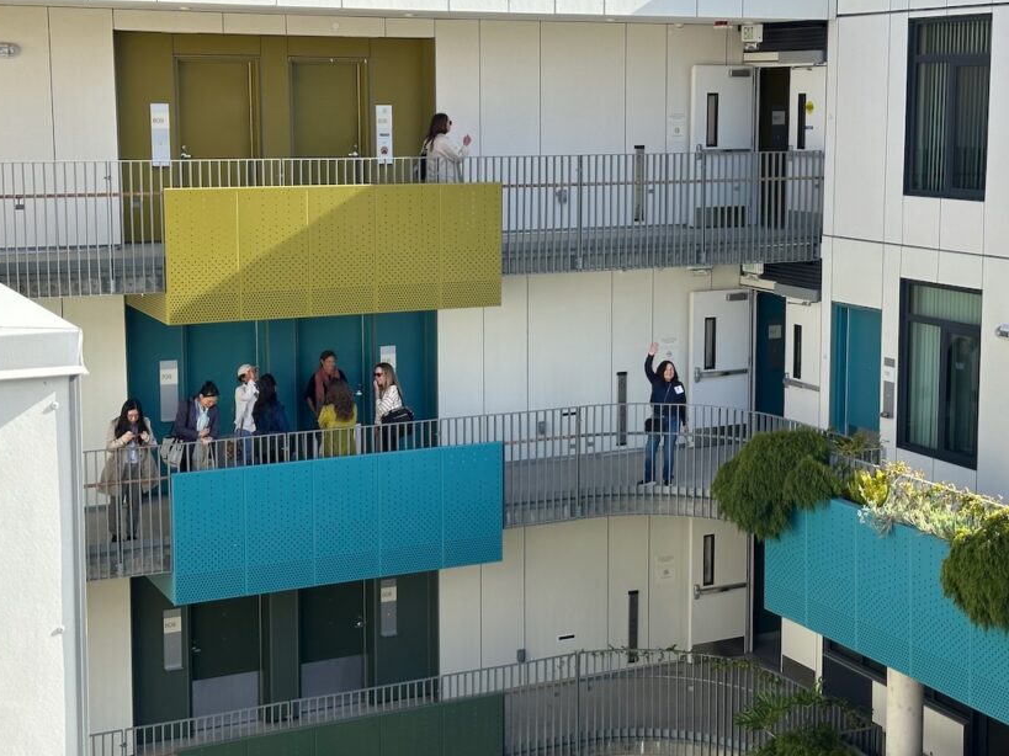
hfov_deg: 32.2
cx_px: 556
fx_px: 1749
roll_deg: -0.5
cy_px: 303
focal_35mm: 60
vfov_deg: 24.4
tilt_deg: -7.3
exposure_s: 1/2028
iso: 64
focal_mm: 6.86
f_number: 1.78
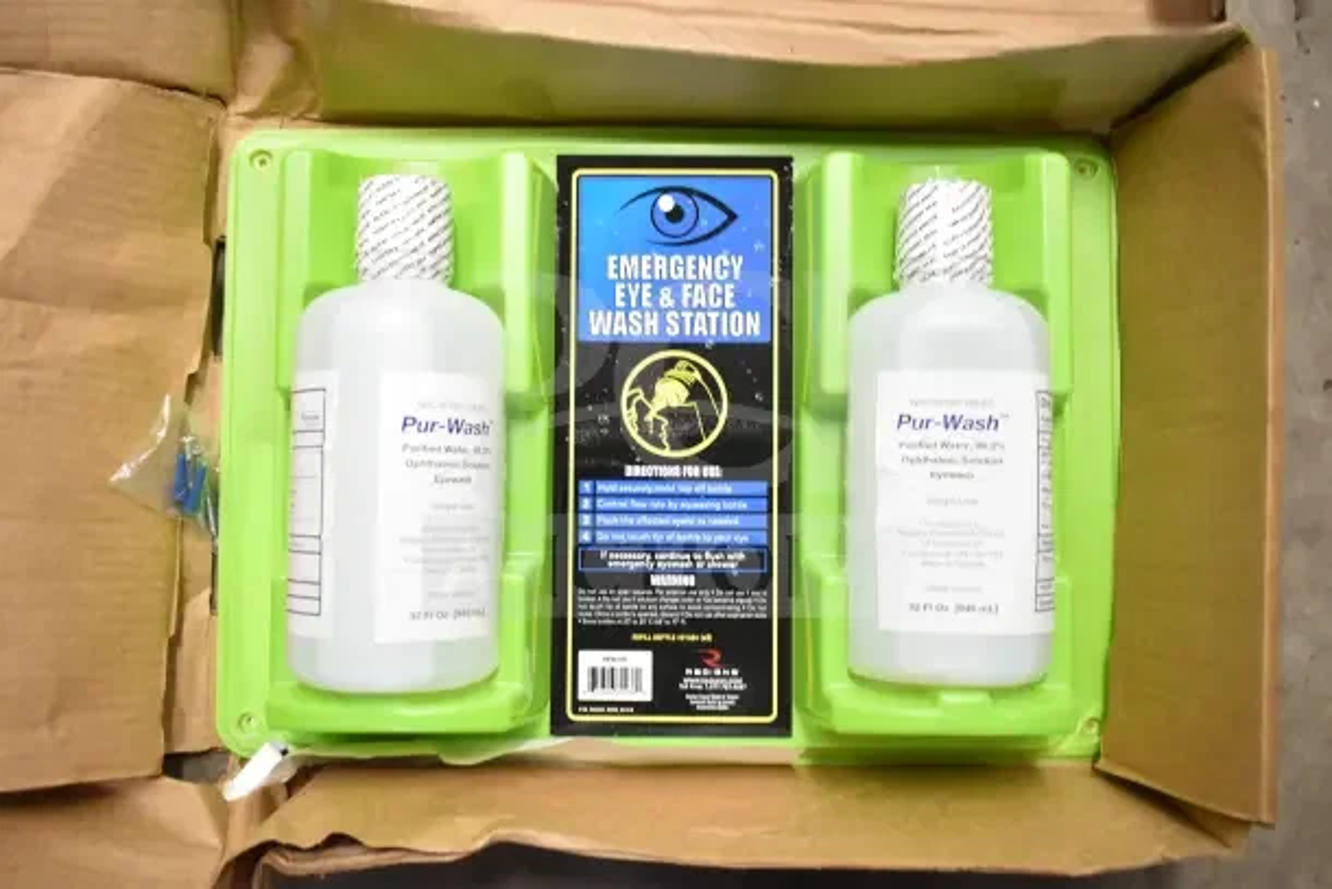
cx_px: 666
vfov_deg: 41.7
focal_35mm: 32
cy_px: 444
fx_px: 1166
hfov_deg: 59.5
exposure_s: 1/30
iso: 1250
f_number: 3.8
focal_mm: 21
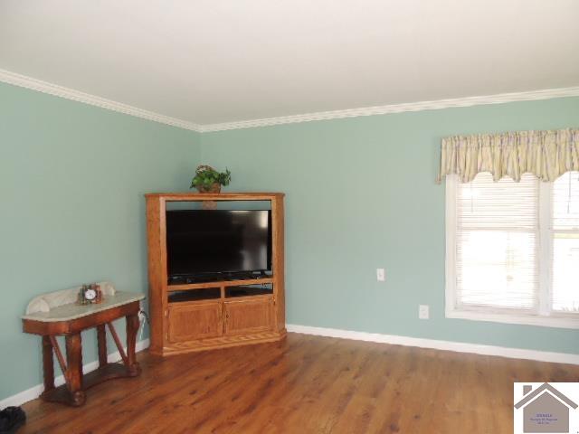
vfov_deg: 56.8
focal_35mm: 24
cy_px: 217
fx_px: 401
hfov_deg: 71.6
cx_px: 290
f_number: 3
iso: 360
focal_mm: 4.3
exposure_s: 1/40
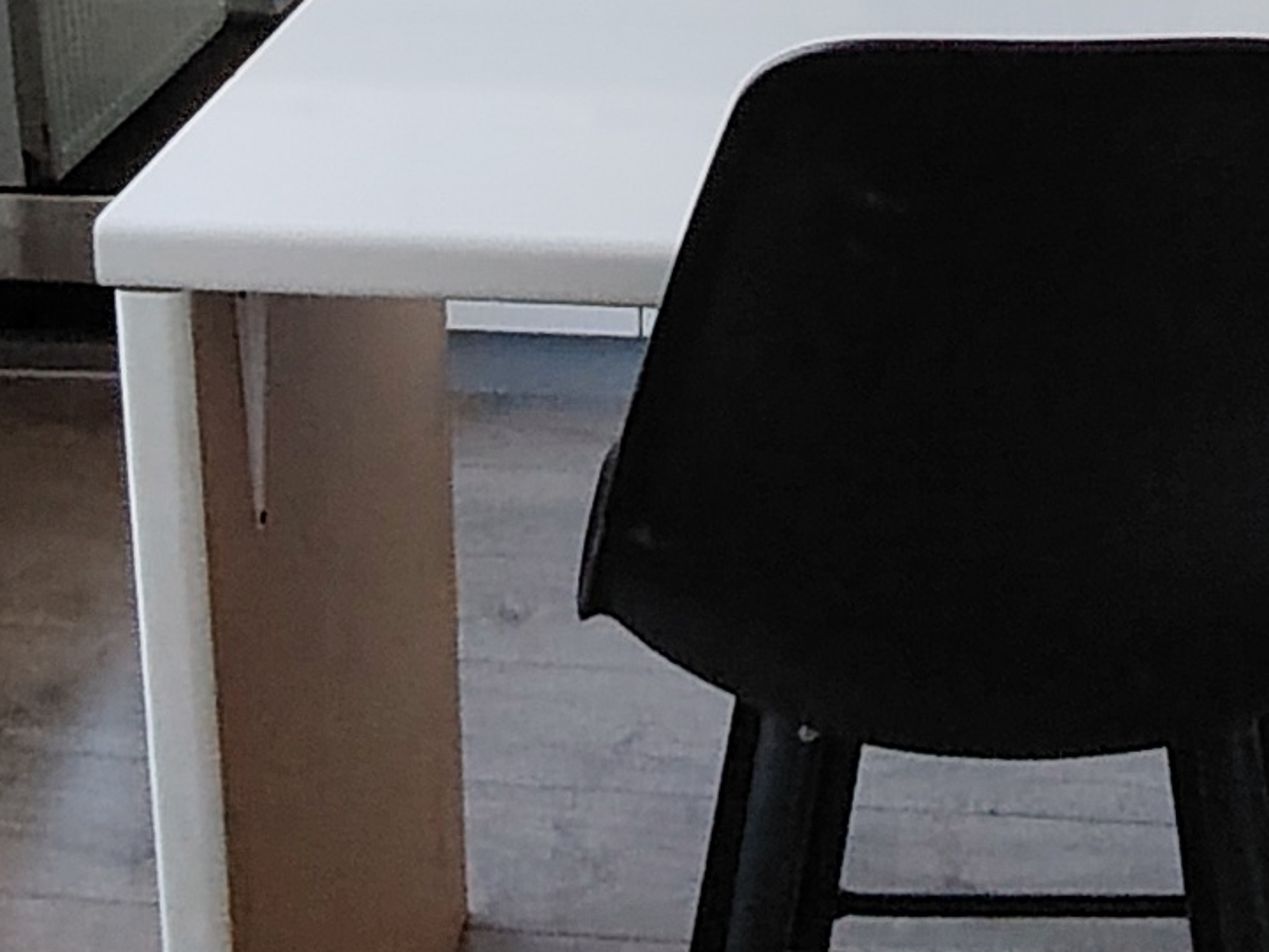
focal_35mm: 61
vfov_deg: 22.3
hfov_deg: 31.6
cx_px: 775
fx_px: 2237
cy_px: -163
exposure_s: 1/100
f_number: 2.2
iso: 115
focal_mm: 1.42
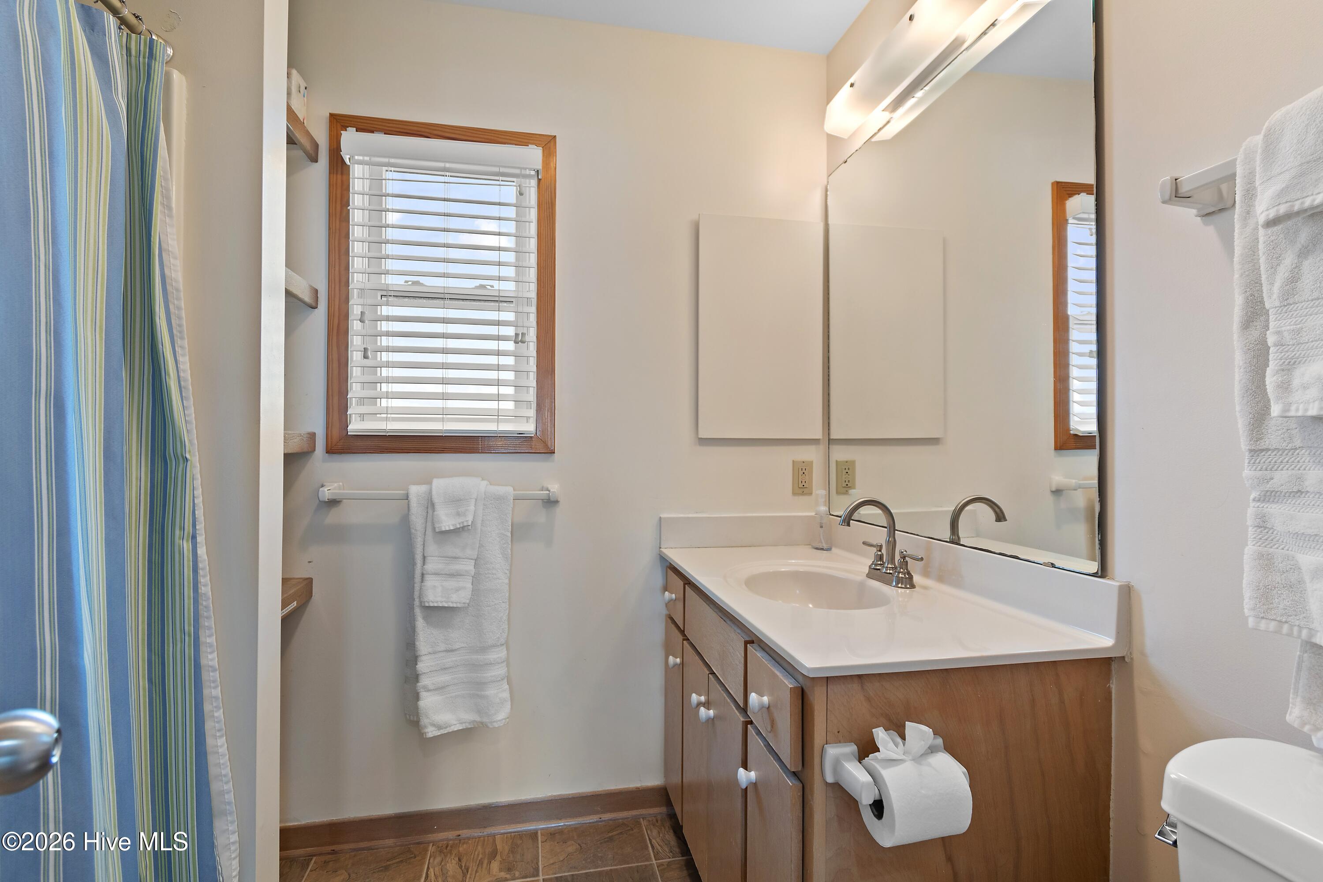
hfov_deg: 93.3
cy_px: 441
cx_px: 662
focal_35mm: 17
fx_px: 625
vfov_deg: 70.4
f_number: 4.8
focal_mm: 11.5
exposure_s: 1/10
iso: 100
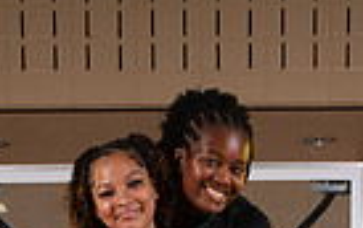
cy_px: 565
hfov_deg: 19.4
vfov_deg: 10.4
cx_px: 178
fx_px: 1060
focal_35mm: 107
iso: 320
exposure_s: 1/320
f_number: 7.1
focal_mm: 32
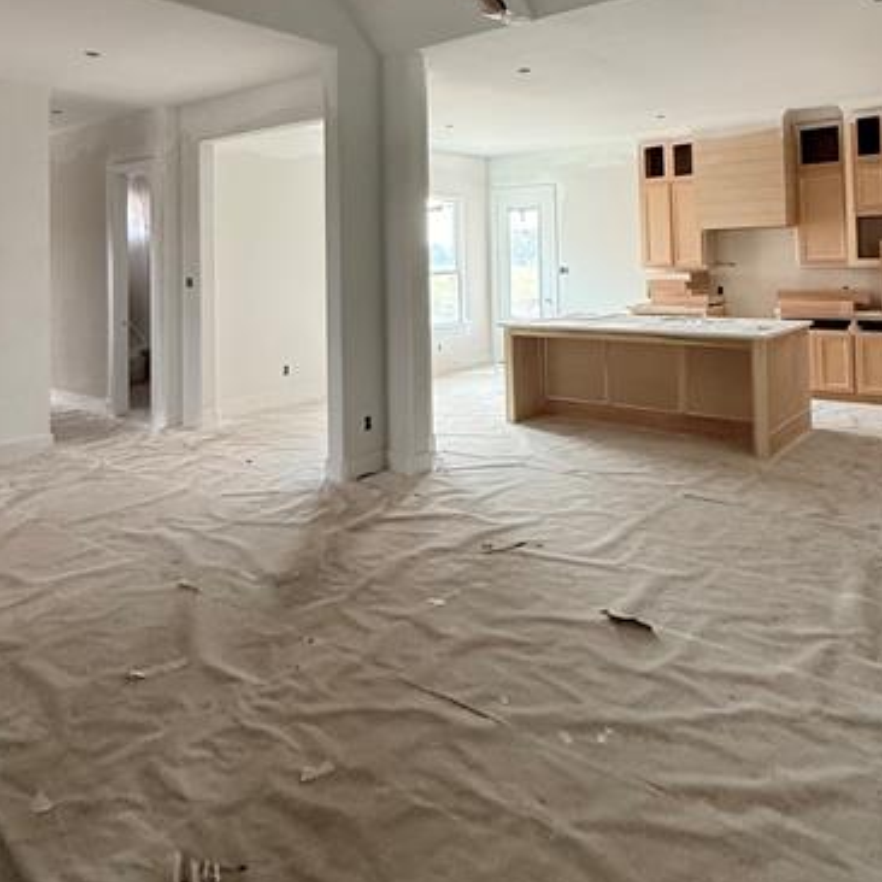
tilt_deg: +2.7
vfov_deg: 58.4
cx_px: 511
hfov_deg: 60.6
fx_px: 749
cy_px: 241
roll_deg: +1.4
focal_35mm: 26
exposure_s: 1/99
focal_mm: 2.22
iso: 320
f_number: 2.2
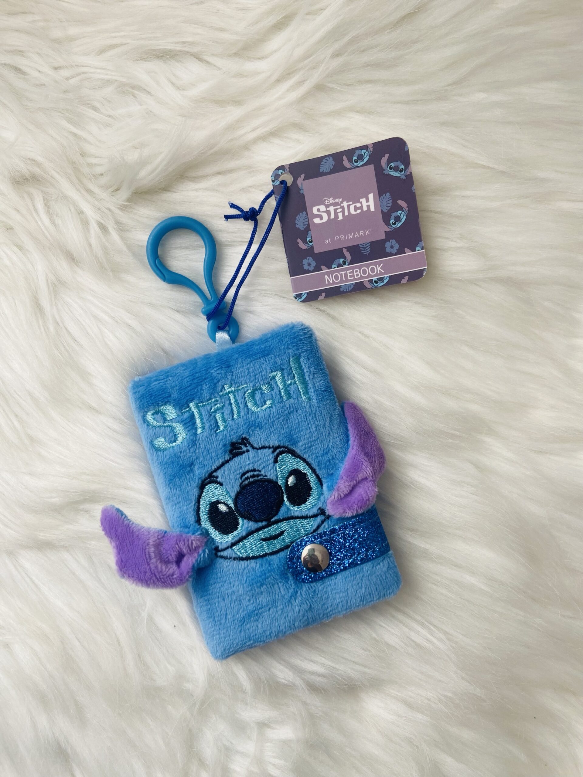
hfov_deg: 53.1
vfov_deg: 67.3
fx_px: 584
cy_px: 388
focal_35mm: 26
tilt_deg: -88.1
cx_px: 292
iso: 64
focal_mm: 4.25
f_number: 1.8
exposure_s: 1/122
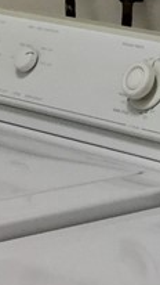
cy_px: -71
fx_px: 1266
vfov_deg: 12.5
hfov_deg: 7.1
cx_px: 279
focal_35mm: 168
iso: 100
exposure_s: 1/30
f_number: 2.4
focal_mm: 3.3
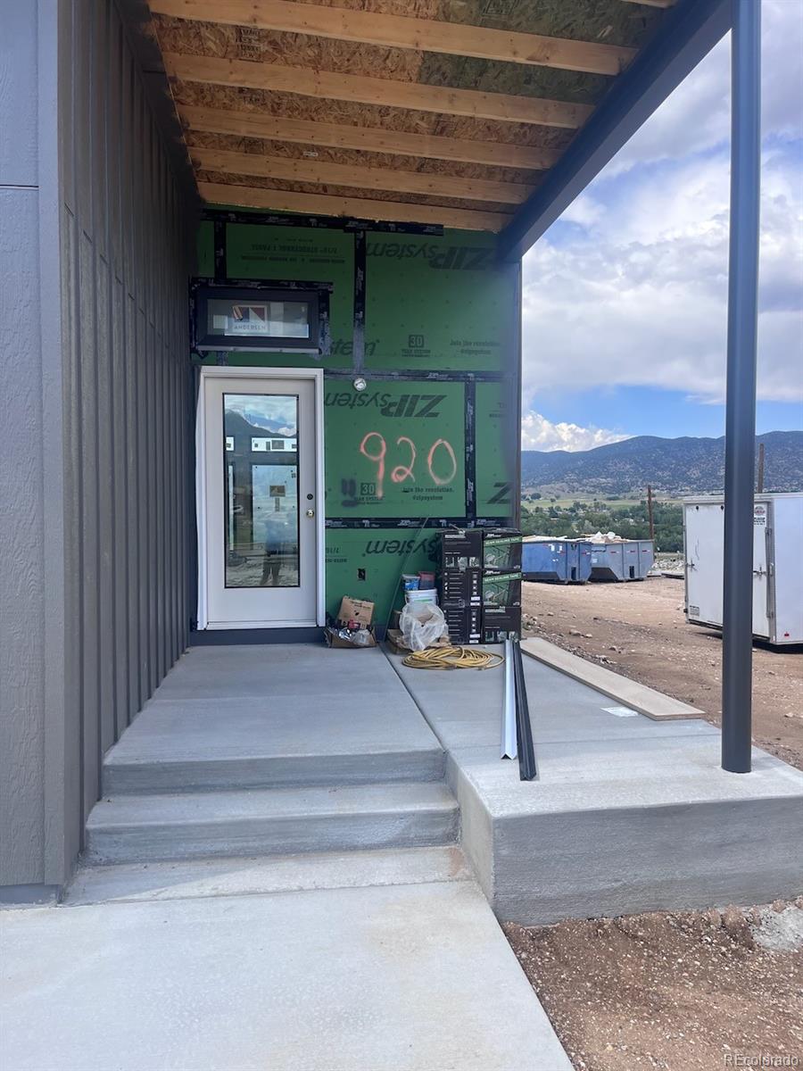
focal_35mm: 26
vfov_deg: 67.3
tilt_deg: -0.7
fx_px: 804
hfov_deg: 53.1
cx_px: 402
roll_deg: +1.8
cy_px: 536
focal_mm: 5.1
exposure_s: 1/1647
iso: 50
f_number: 1.6
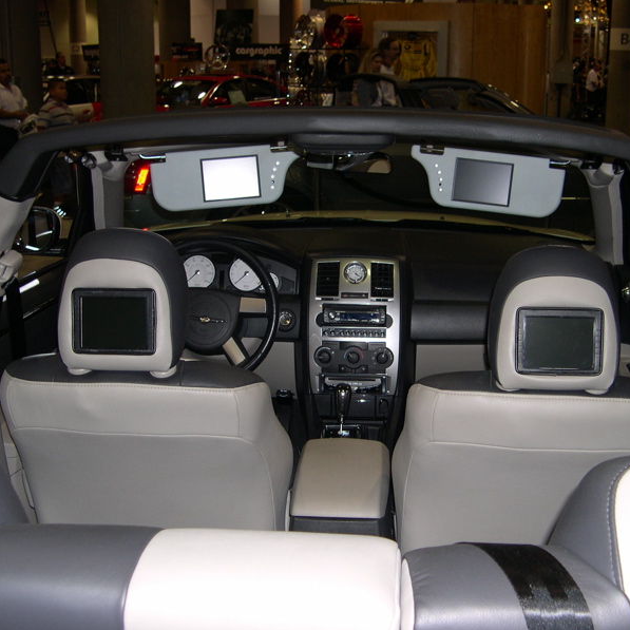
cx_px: 354
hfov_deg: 37.5
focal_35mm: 45
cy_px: 316
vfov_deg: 37.6
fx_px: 927
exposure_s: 1/60
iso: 100
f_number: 2.8
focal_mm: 8
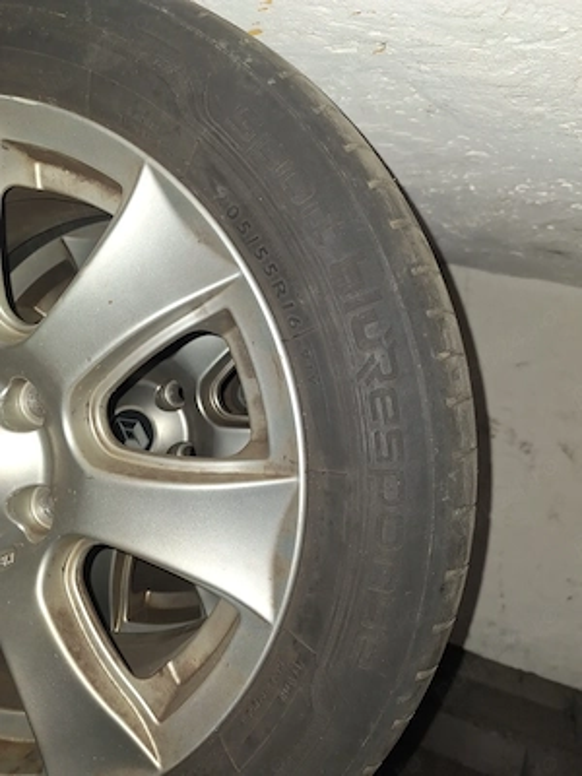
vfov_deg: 73.9
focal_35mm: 23
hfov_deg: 58.9
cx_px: 291
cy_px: 388
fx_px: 516
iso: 64
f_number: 1.8
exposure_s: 1/50
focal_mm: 5.54
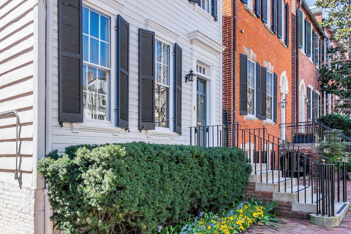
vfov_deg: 44.5
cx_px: 63
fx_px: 283
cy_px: 151
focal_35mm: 29
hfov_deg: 58.1
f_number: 8
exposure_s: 1/400
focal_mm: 16
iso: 200
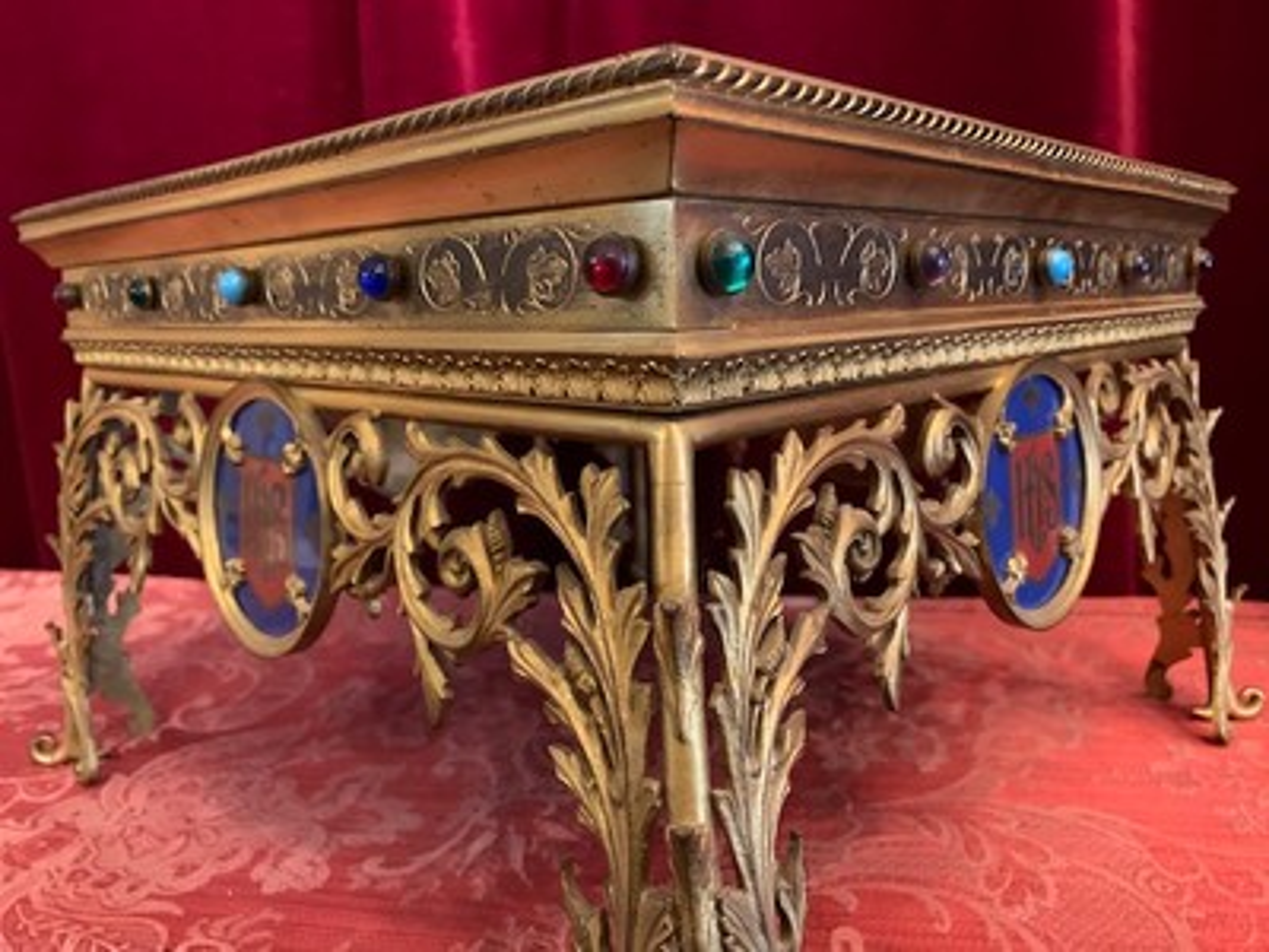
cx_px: 634
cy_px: 476
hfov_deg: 67.3
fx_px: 953
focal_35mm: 26
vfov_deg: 53.1
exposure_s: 1/25
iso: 640
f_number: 1.8
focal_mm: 4.25
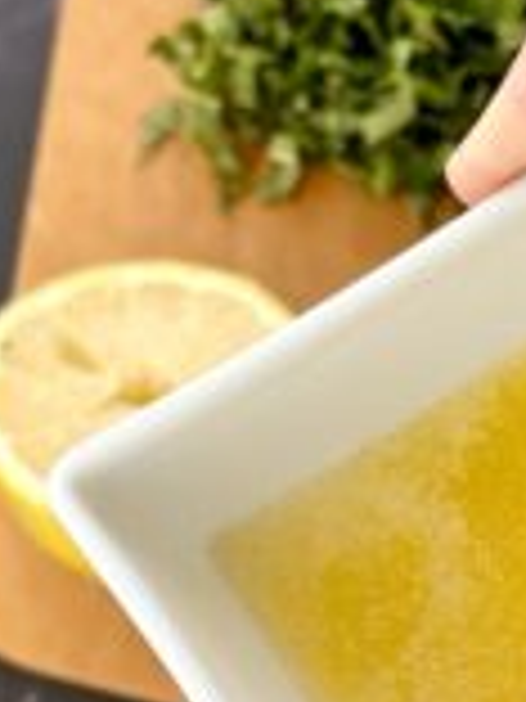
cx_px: 519
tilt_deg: -81.8
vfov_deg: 12.6
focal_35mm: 154
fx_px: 3120
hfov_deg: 9.6
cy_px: 765
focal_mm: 6.86
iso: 125
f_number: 1.78
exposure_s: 1/121
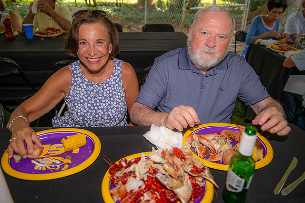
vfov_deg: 47.9
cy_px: 102
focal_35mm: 27
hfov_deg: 67.4
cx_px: 152
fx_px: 229
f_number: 3.5
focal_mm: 27
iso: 64
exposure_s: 1/60
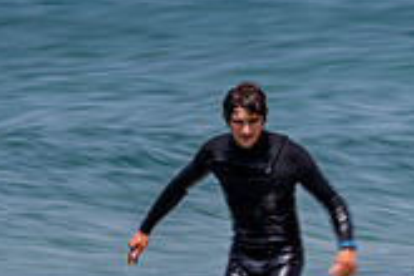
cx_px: 314
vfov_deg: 0.8
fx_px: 20215
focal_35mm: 1758
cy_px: 350
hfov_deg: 1.2
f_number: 16
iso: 64
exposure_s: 1/25
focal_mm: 500
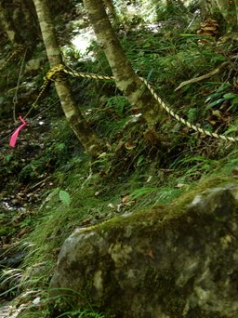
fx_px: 578
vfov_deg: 30.7
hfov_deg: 23.2
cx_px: 86
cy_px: 142
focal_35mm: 63
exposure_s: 1/100
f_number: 2
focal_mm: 10.4
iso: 125
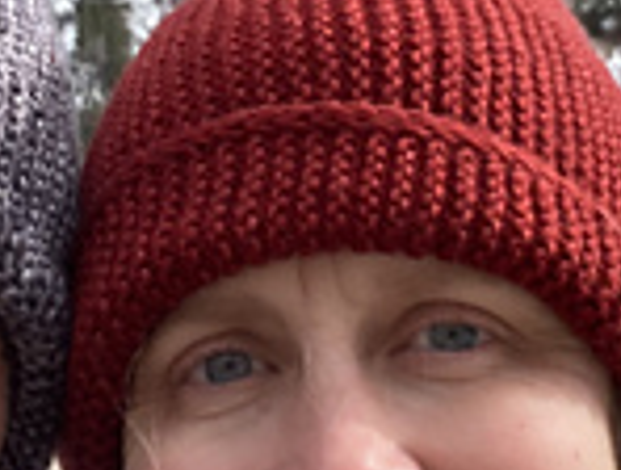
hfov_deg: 14.2
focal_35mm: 138
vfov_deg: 10.7
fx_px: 2484
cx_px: 252
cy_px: 31
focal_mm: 2.87
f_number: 2.2
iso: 20
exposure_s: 1/216
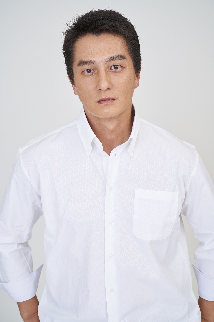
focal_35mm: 50
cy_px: 161
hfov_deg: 27.0
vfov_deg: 39.6
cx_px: 107
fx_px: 446
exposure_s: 1/125
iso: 200
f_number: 6.3
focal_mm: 50
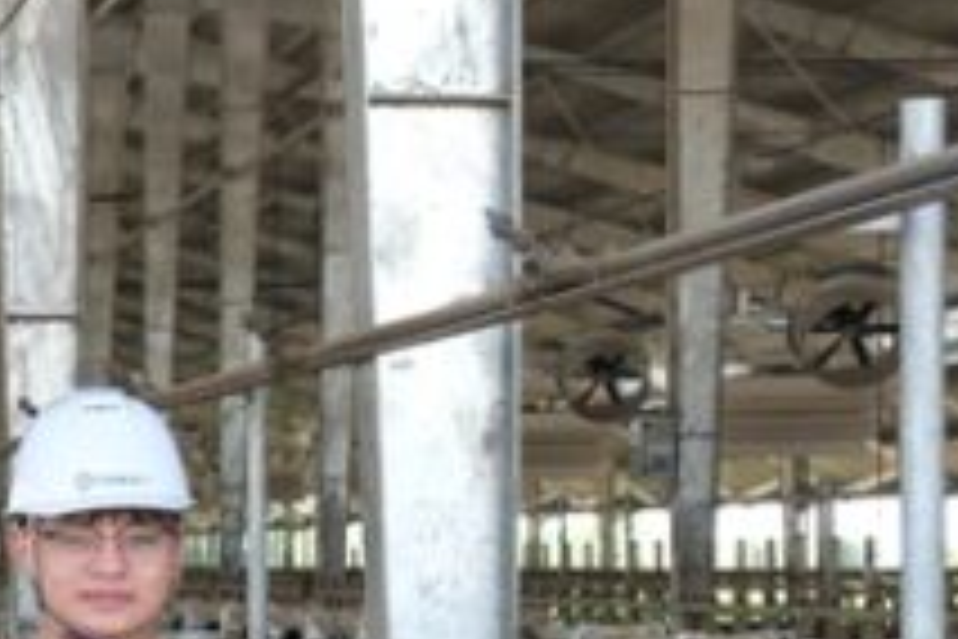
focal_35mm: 144
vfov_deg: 9.5
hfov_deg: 13.0
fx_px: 3832
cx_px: -738
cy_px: 477
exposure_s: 1/80
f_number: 4.5
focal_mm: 26.6
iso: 200
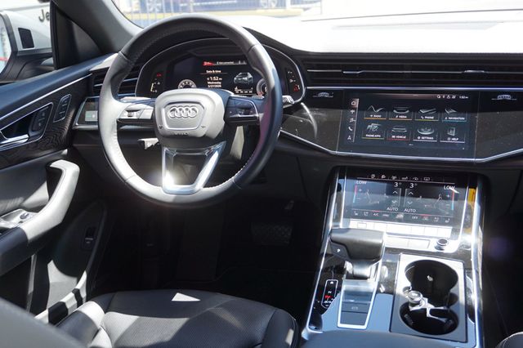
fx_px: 523
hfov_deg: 53.2
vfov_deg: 36.8
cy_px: 174
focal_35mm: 36
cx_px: 262
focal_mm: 24
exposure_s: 1/60
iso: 160
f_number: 4.5
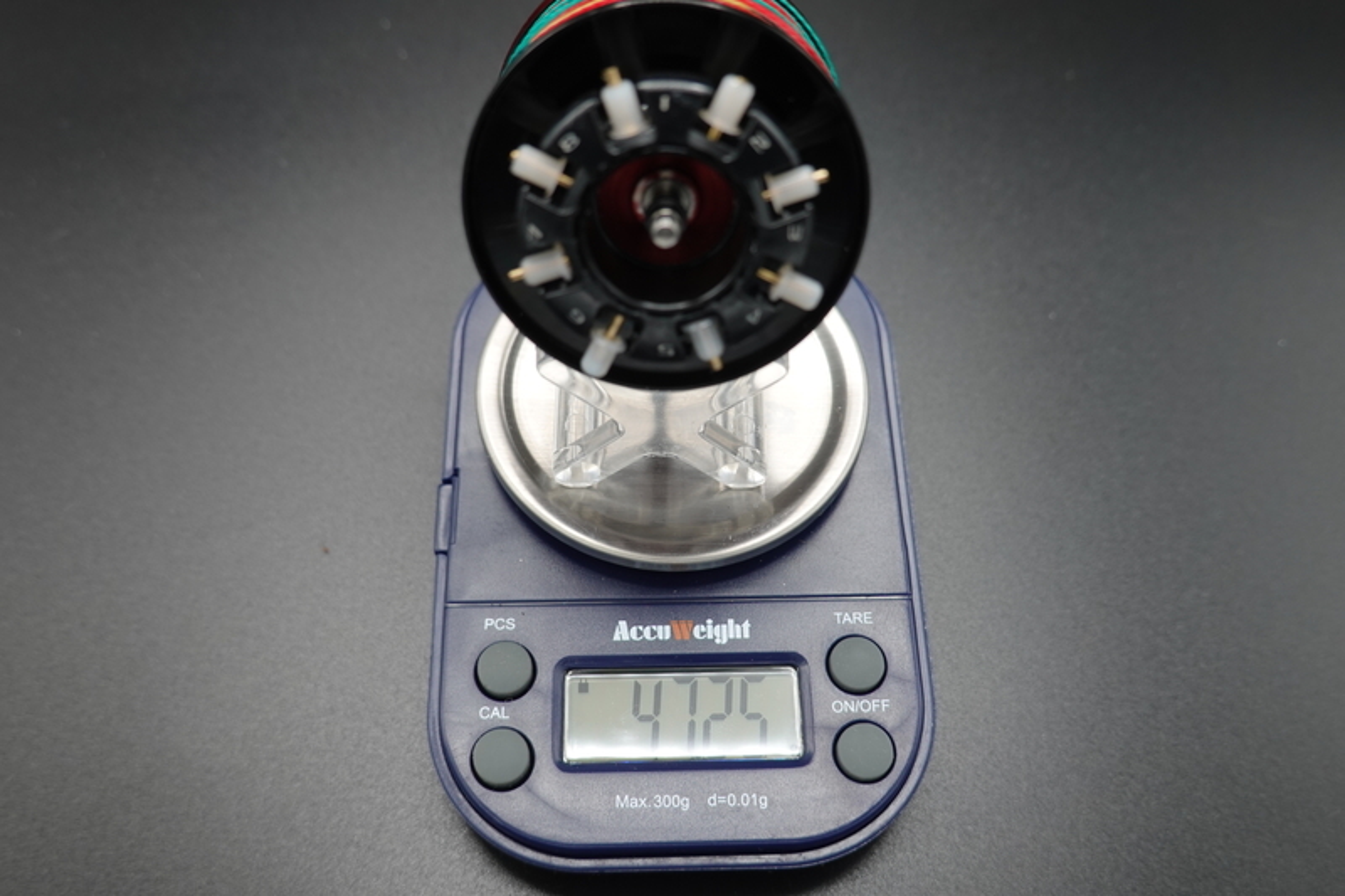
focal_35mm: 34
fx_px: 1270
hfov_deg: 55.8
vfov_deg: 38.9
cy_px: 448
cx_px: 672
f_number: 3.5
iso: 100
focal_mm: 12.76
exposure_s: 1/100
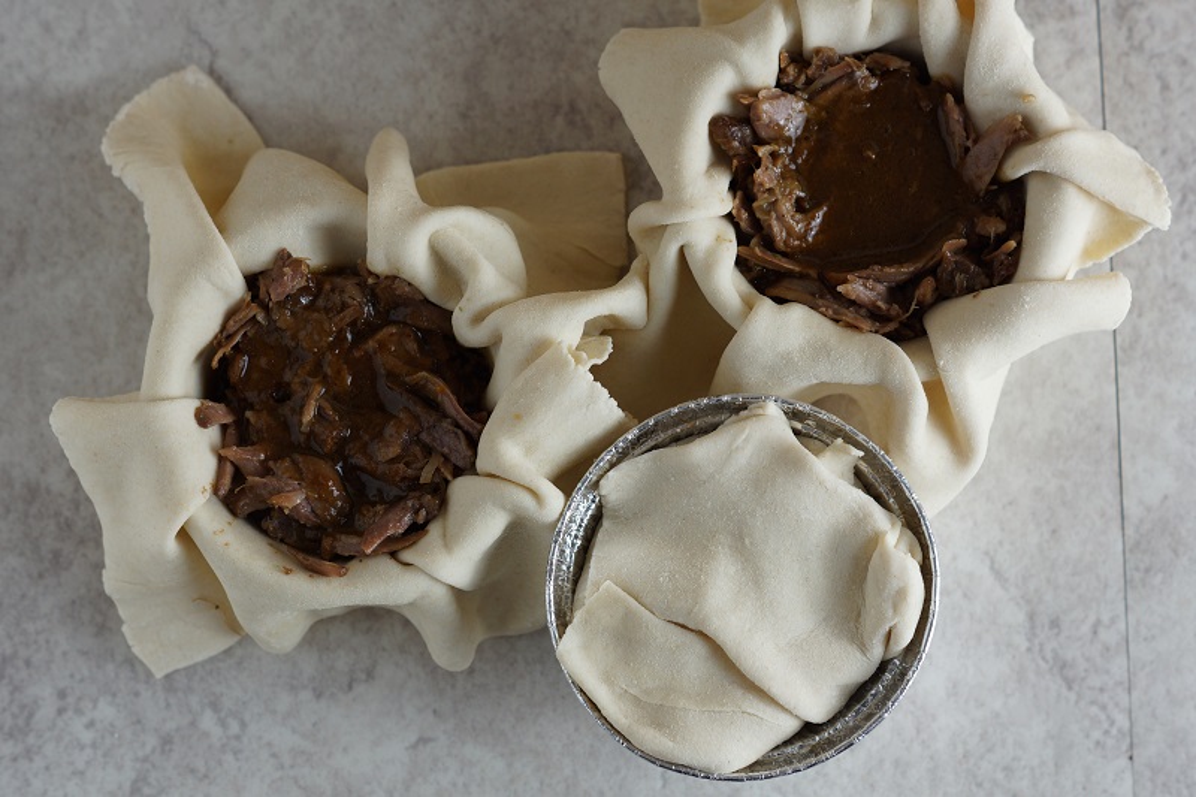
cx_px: 598
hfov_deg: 27.0
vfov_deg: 18.2
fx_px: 2491
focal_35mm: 75
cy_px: 398
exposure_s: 1/80
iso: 200
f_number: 4
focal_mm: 50
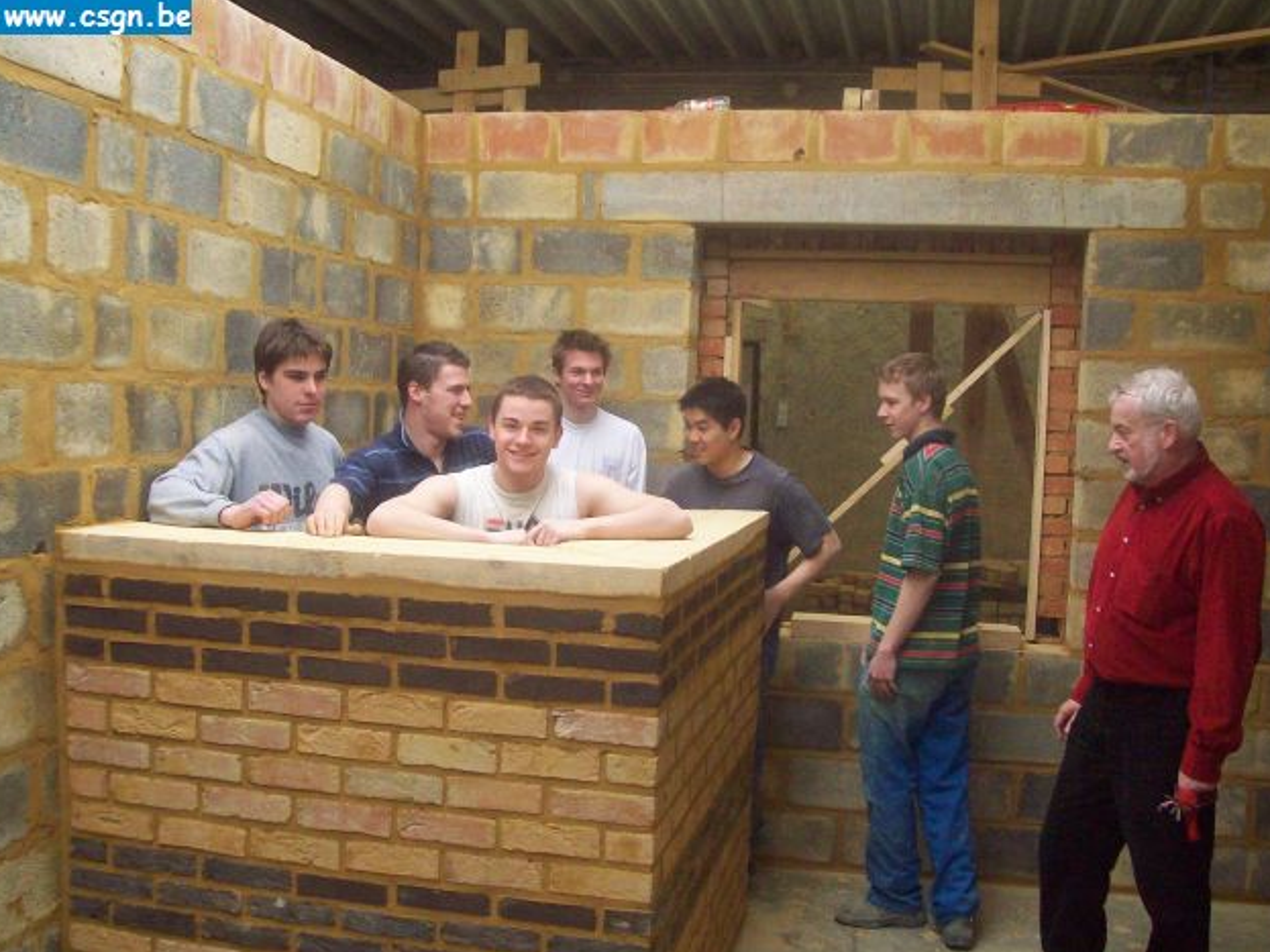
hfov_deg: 50.1
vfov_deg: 38.7
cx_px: 642
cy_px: 481
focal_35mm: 37
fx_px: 1357
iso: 200
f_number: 2.7
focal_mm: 6
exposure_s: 1/67.9
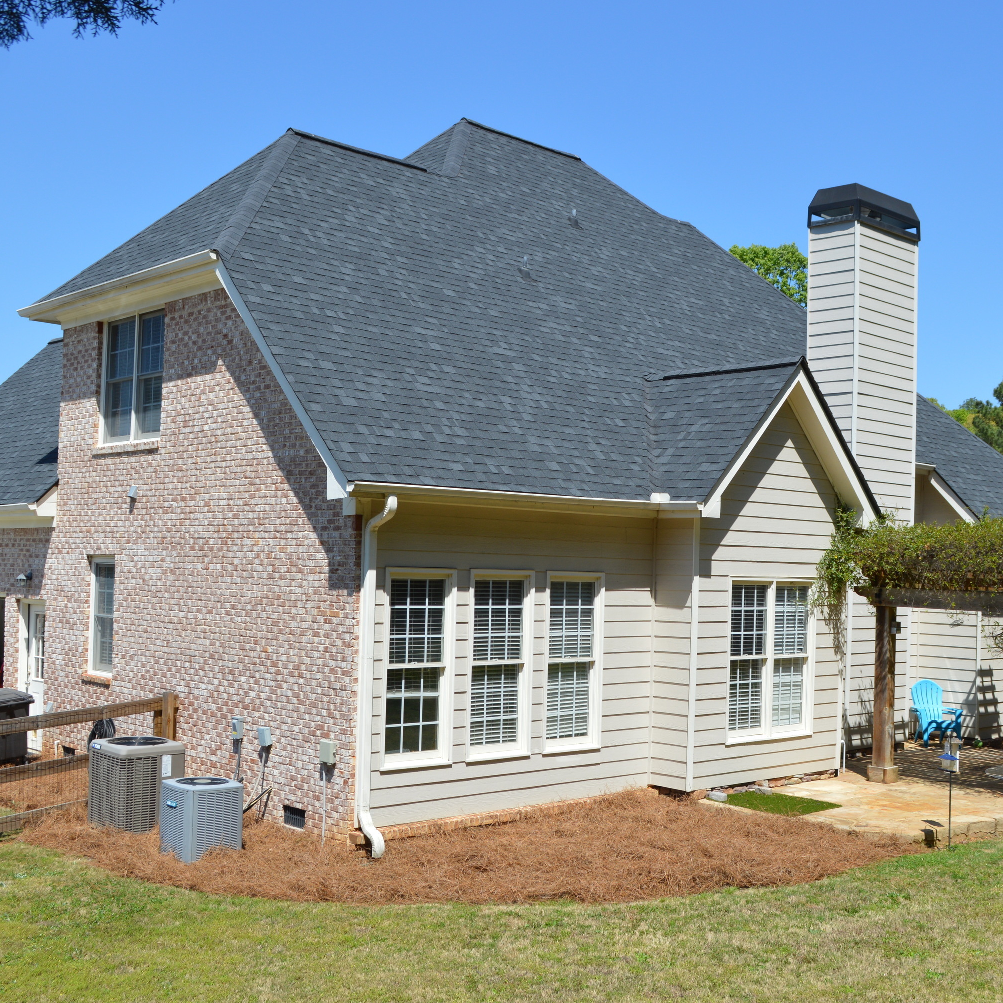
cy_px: 505
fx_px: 1278
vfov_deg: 42.8
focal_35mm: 39
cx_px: 550
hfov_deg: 42.8
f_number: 8
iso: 100
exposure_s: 1/250
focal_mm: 20
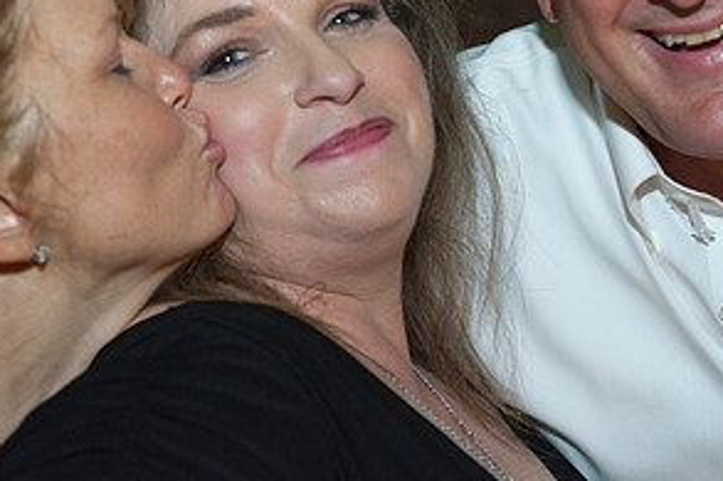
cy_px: 148
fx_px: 1987
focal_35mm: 99
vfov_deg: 13.8
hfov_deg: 20.6
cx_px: 284
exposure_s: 1/60
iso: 2000
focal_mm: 50
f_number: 3.2
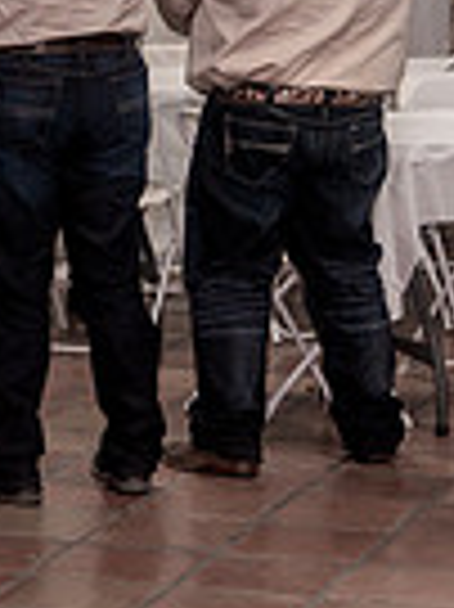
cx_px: 81
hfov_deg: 8.3
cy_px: 83
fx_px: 3118
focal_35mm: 178
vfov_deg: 11.1
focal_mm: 43
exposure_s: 1/250
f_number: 4
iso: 2000
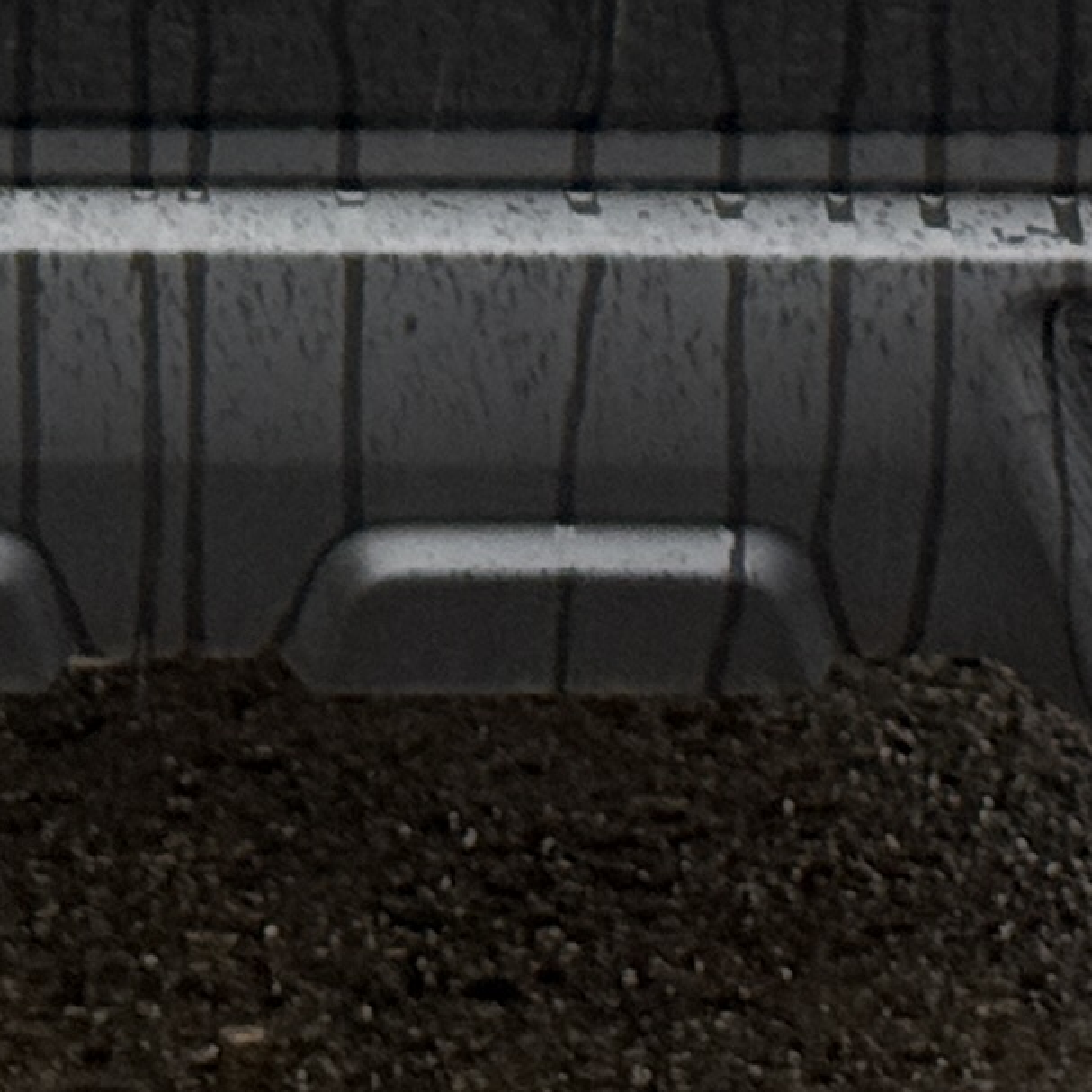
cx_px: -216
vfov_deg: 6.0
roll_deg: +0.8
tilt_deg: -9.4
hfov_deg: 6.2
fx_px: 10065
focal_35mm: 282
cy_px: -1371
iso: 100
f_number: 1.78
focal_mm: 6.76
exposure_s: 1/104
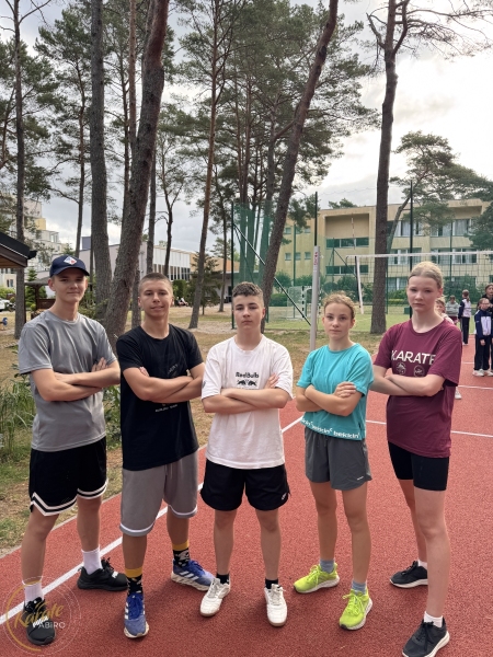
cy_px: 328
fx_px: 456
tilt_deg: -3.3
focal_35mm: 24
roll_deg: -0.6
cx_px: 246
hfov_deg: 56.8
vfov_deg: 71.6
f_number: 1.78
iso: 80
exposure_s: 1/412
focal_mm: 6.76
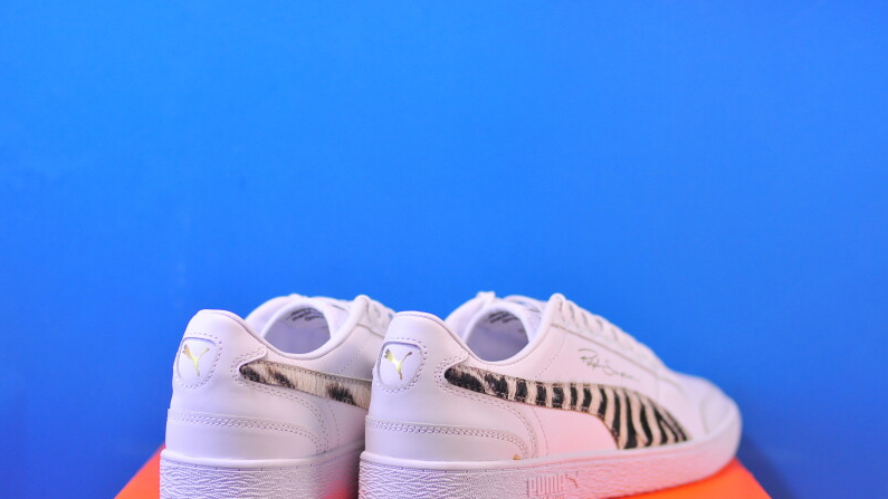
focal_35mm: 79
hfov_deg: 26.9
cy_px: 276
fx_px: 1860
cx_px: 443
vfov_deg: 15.3
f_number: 2.2
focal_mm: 50
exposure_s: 1/320
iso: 250
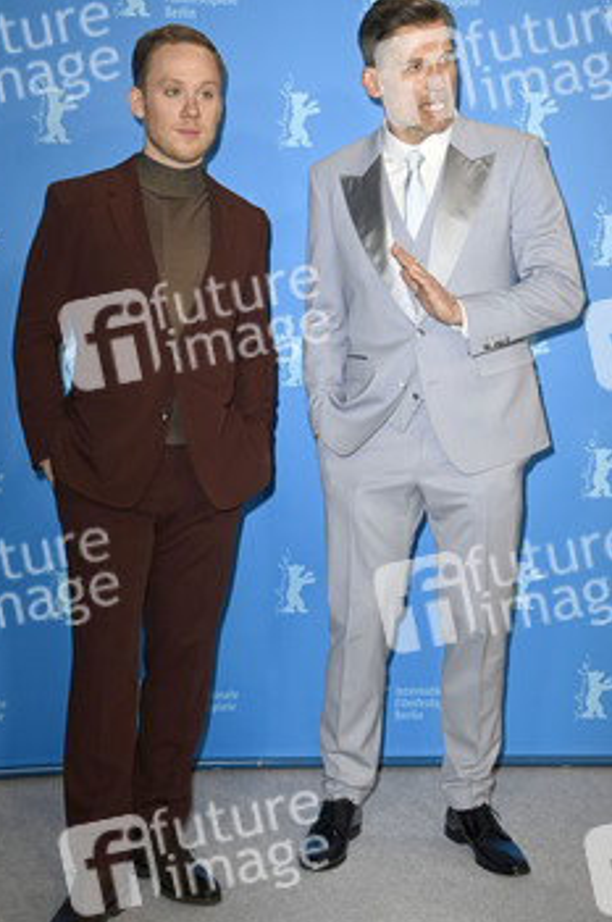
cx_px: 271
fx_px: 1458
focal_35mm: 57
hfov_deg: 23.7
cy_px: 460
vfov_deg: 35.1
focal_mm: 50
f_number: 5.6
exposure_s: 1/250
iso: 800
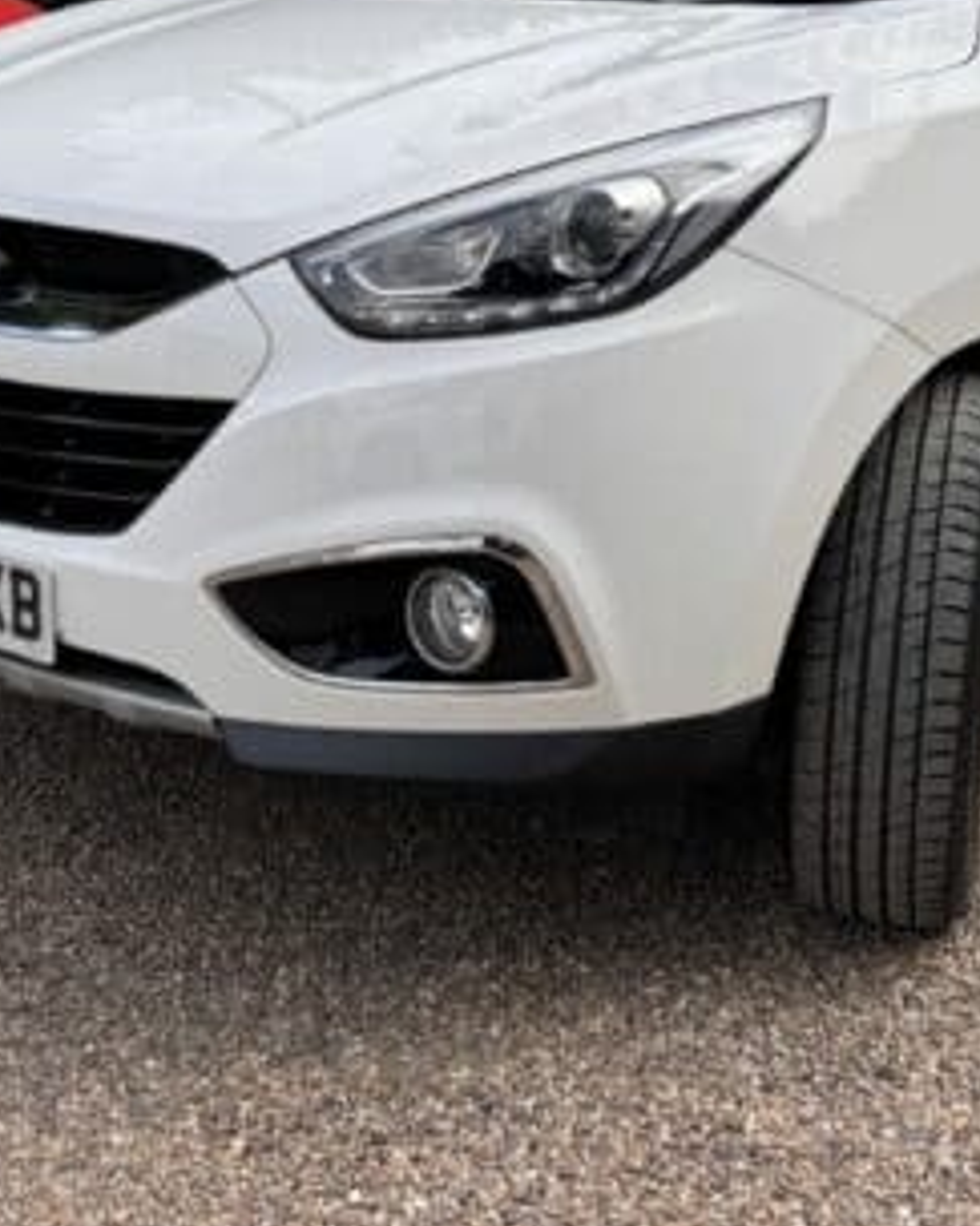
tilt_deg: -8.2
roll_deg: -1.9
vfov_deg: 33.6
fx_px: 1959
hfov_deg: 27.9
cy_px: 220
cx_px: 637
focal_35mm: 54
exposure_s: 1/2041
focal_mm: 6.76
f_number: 1.78
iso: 80
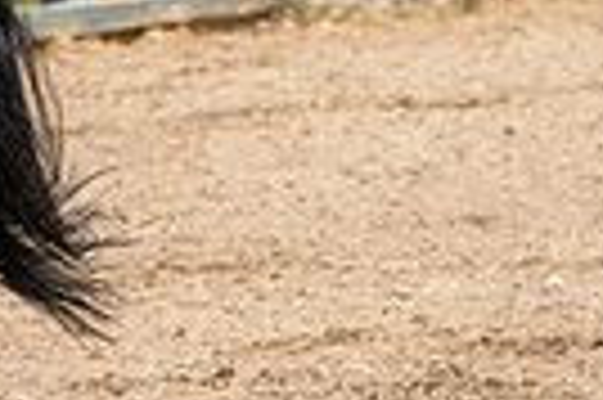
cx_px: -112
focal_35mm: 809
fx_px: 13534
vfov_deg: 1.7
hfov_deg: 2.5
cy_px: -429
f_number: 5.6
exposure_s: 1/640
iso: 100
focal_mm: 187
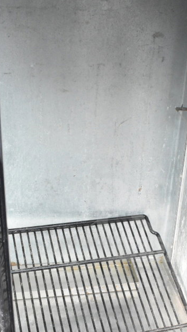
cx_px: 142
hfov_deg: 22.5
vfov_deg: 38.9
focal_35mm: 53
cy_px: 220
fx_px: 465
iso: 6400
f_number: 11
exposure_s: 1/500
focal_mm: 23
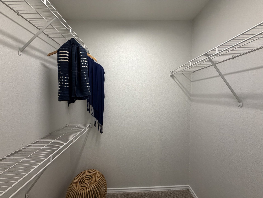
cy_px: 99
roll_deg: +0.7
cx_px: 132
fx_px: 106
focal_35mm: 14
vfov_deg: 85.7
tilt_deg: -3.3
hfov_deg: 102.1
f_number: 2.2
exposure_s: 1/120
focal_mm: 2.22
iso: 320
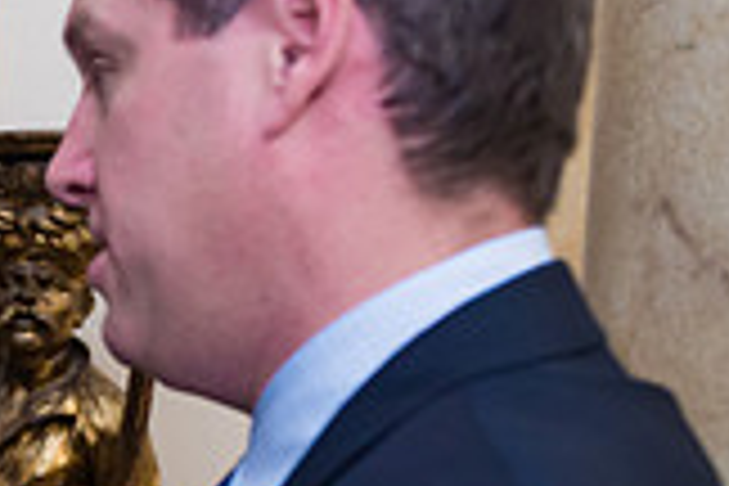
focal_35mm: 87
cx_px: -364
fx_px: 1762
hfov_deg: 20.1
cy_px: 414
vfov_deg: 15.6
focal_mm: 24
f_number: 3.2
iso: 1600
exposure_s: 1/125
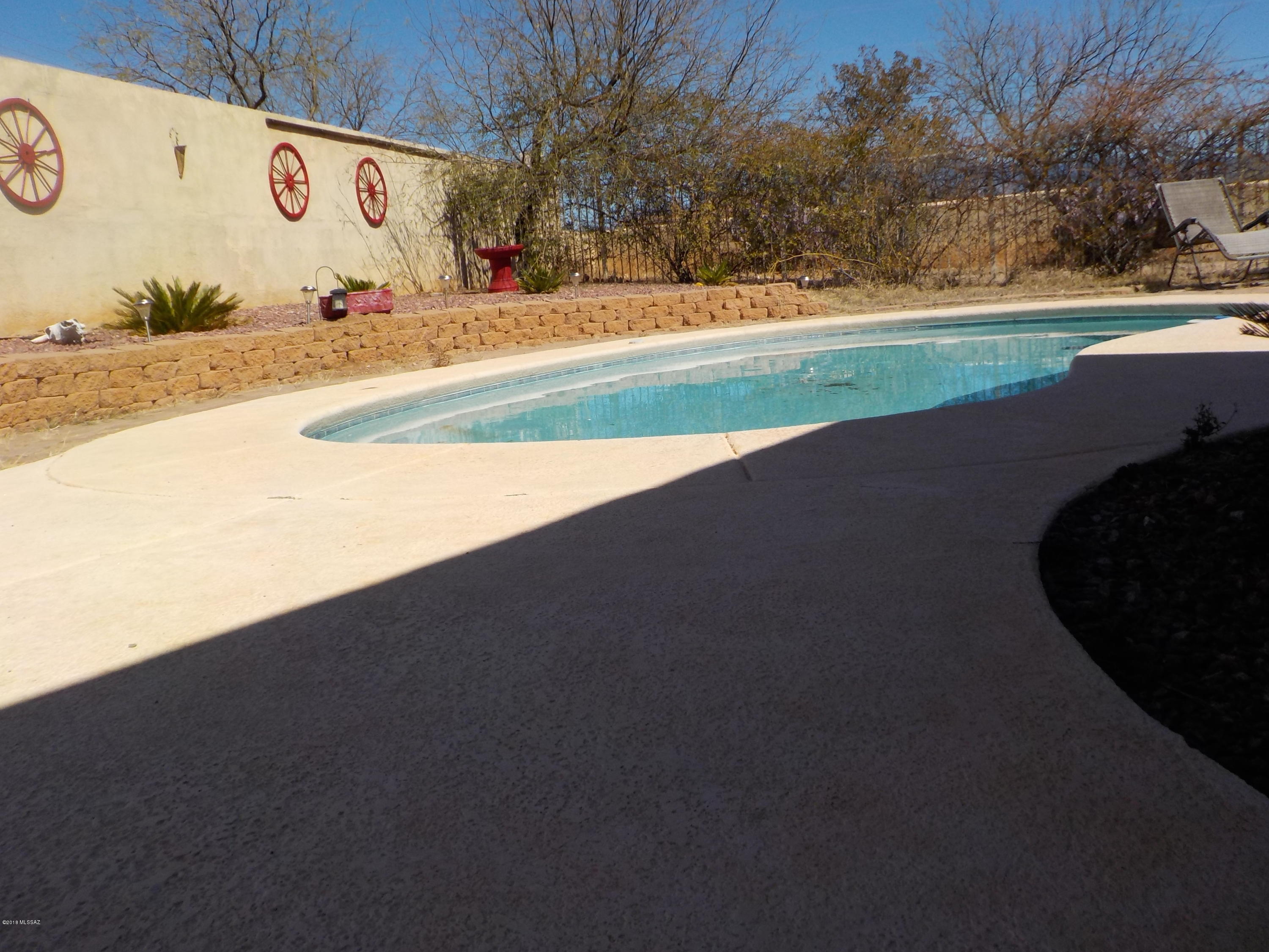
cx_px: 634
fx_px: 1100
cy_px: 476
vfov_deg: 46.8
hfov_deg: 60.0
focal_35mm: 30
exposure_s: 1/1600
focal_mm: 4.1
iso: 125
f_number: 3.3
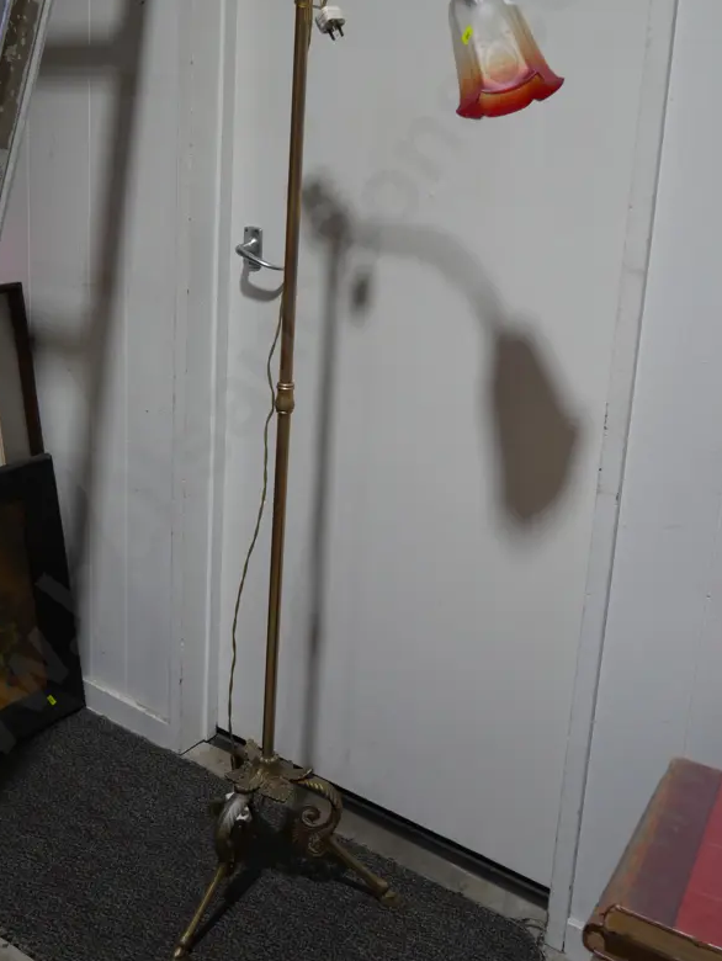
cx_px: 279
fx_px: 1167
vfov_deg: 44.3
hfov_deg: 34.2
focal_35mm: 42
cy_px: 345
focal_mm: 16
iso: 200
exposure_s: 1/125
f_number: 3.6
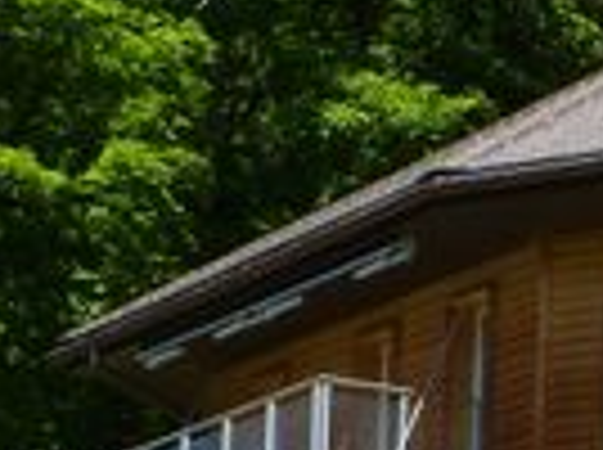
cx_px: 1184
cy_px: 846
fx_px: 3739
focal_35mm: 215
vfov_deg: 6.7
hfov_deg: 8.7
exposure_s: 1/500
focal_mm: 7.9
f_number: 3.8
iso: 100
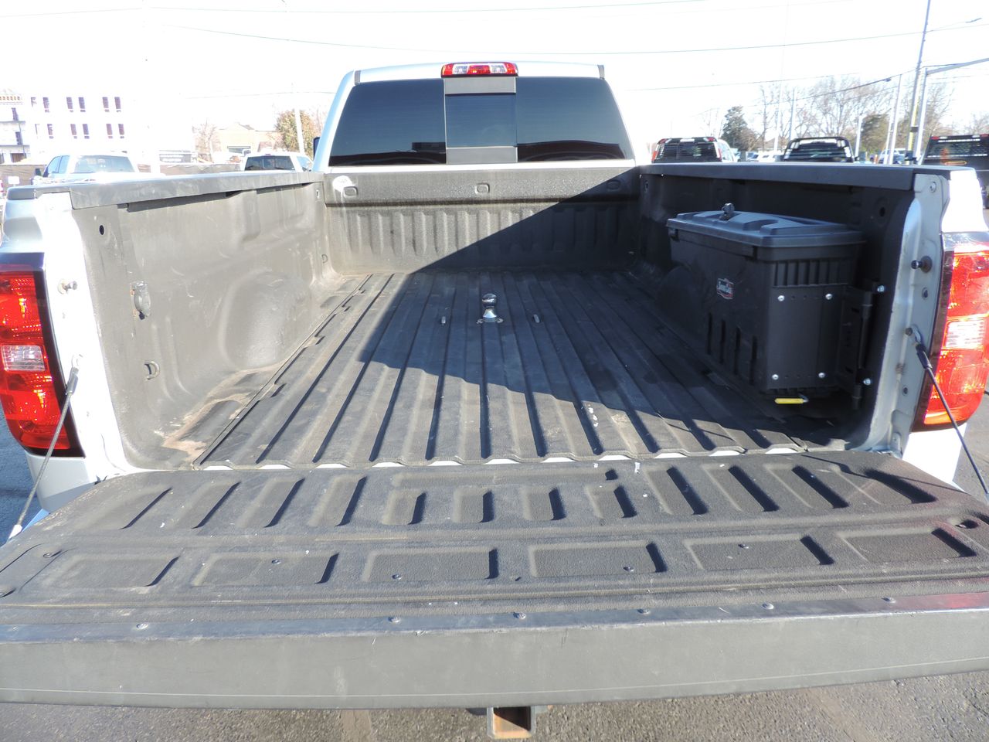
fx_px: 686
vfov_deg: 56.8
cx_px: 494
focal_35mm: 24
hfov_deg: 71.6
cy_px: 371
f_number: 3
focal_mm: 4.3
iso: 80
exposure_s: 1/200
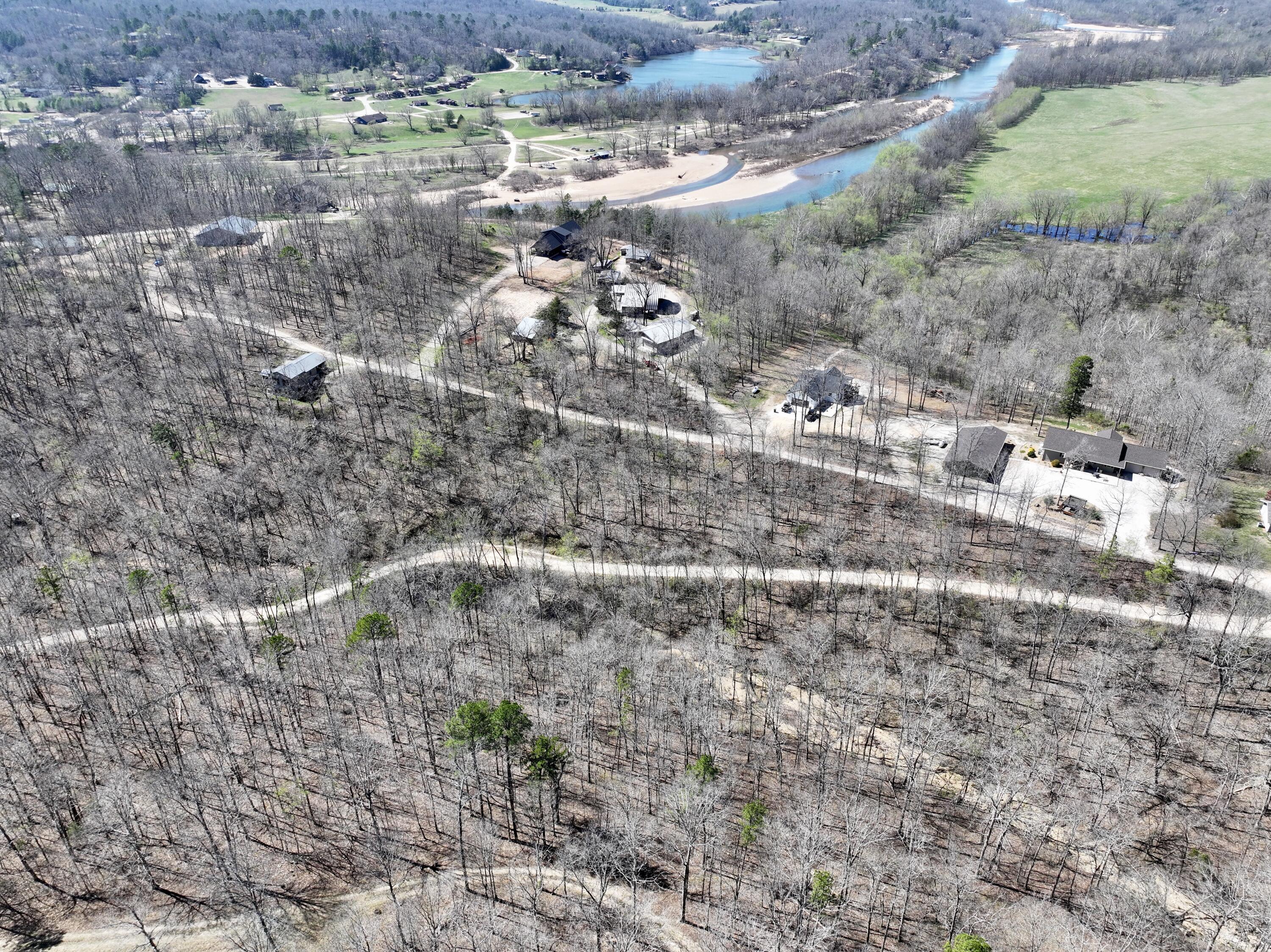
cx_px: 636
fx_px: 881
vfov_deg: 56.8
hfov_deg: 71.6
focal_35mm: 24
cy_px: 476
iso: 100
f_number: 2.8
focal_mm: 12.29
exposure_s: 1/800
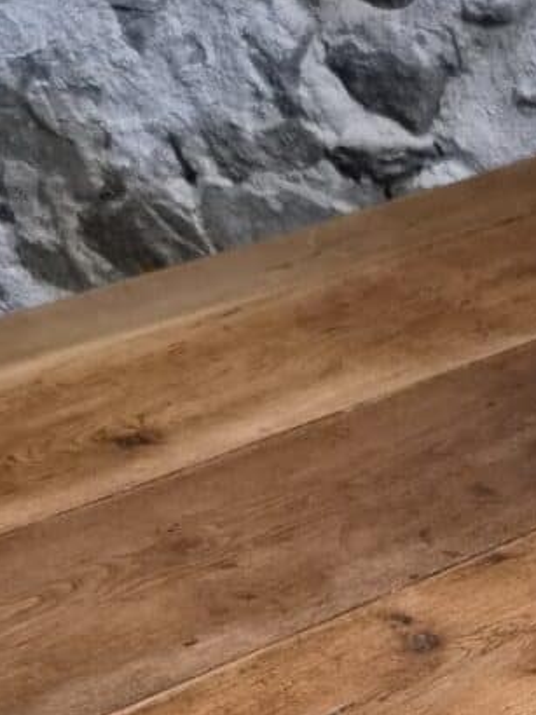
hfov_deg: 12.6
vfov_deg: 16.6
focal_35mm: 115
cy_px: 774
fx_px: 2377
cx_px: 601
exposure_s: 1/100
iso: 1600
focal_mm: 5.4
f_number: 1.8
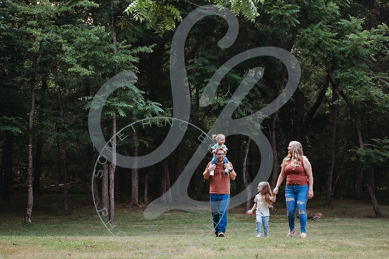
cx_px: 174
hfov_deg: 23.5
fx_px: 933
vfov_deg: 15.8
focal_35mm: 86
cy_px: 153
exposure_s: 1/400
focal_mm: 70
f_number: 2.8
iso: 500
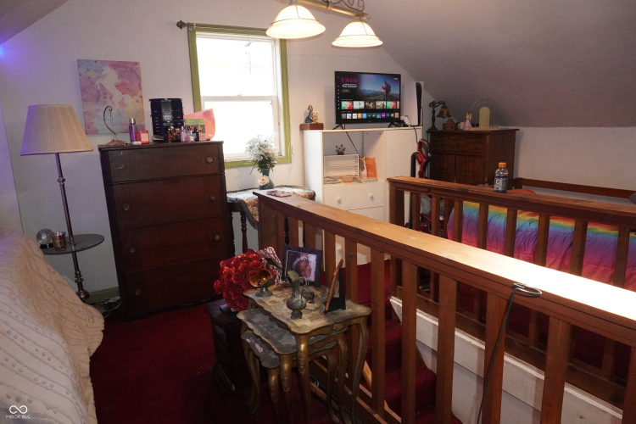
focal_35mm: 24
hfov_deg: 73.7
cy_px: 212
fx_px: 424
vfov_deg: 53.1
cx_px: 318
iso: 5000
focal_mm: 16
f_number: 8
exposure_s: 1/80
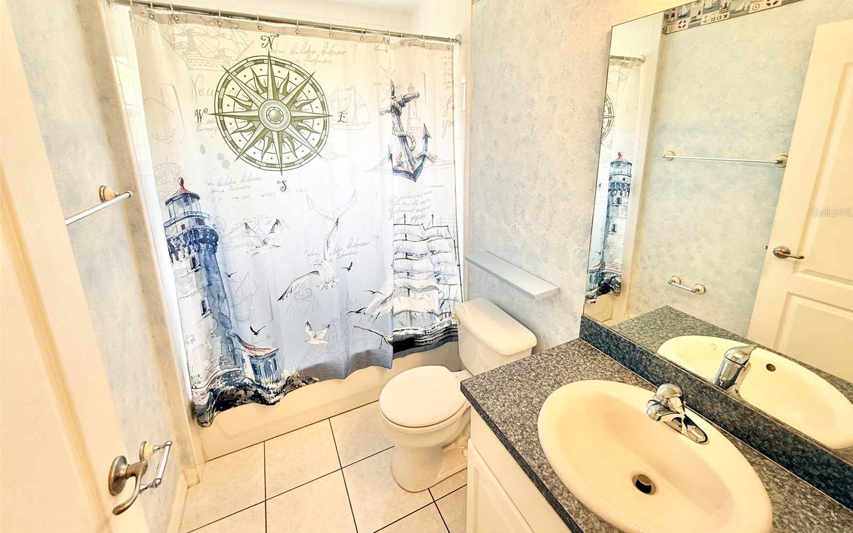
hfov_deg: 101.5
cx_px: 431
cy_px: 212
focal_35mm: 15
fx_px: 349
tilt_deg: -12.8
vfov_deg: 73.9
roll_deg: +0.5
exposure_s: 1/120
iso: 50
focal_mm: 2.22
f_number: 2.2
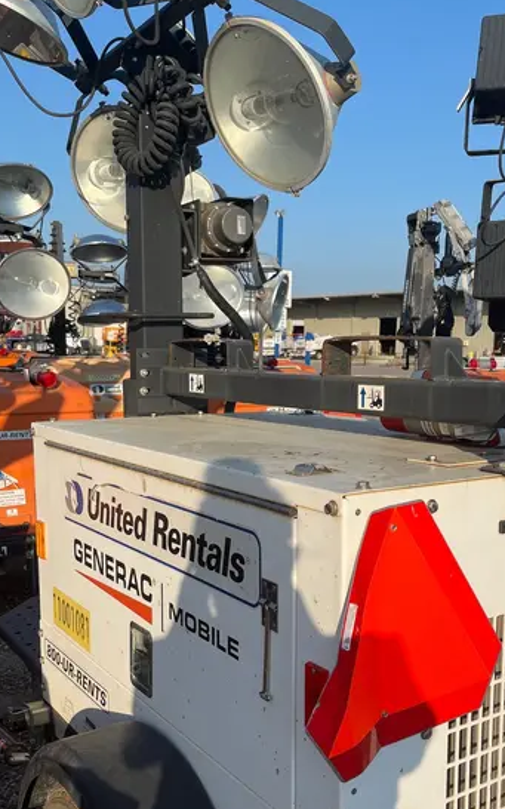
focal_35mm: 37
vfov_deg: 52.6
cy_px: 462
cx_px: 283
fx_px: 815
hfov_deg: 34.4
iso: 50
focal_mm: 5.1
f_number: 1.6
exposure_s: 1/3745
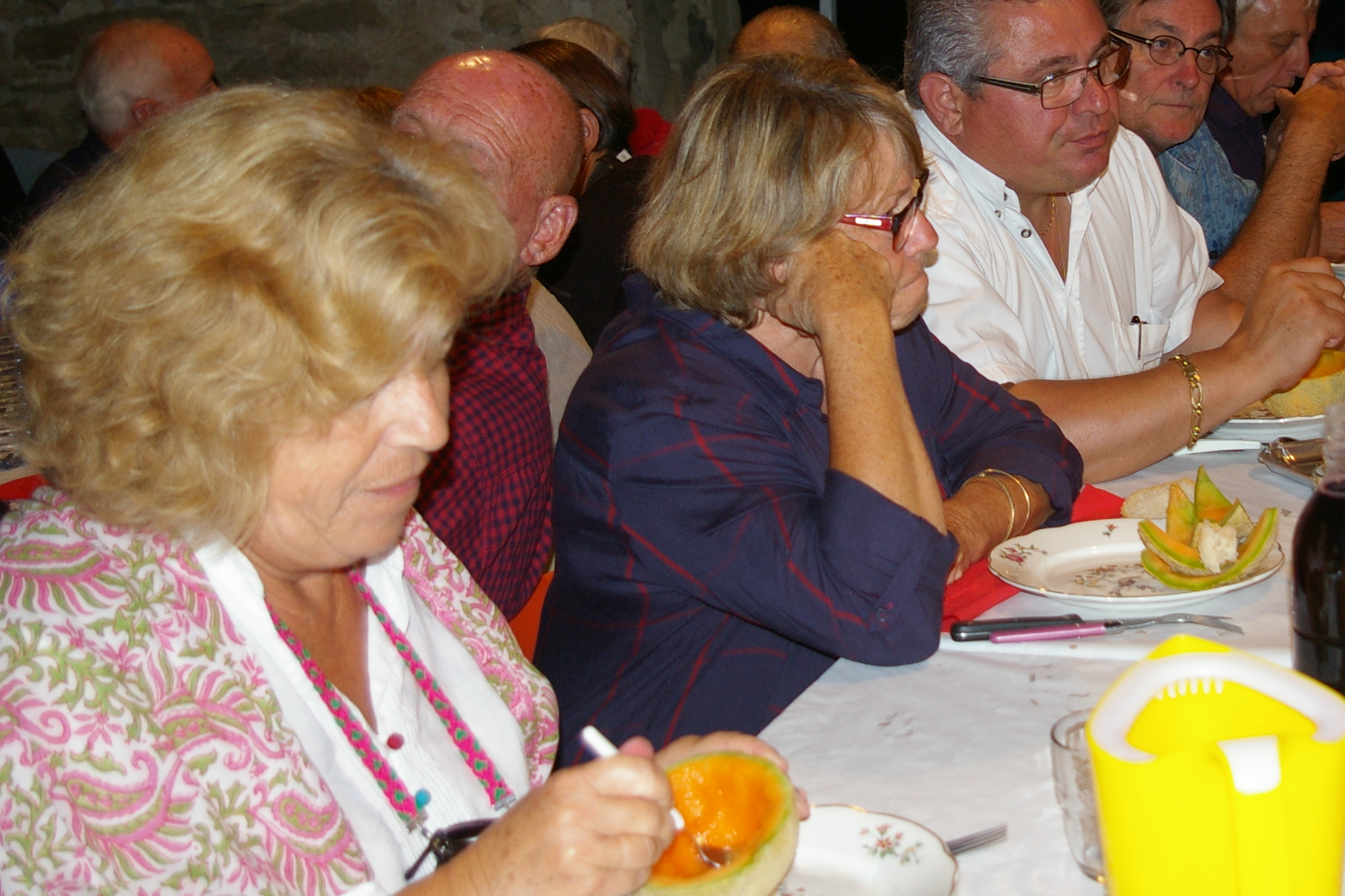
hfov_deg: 31.9
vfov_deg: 21.8
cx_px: 992
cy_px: 257
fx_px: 2316
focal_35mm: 62
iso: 400
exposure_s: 1/125
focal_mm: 26
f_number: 4
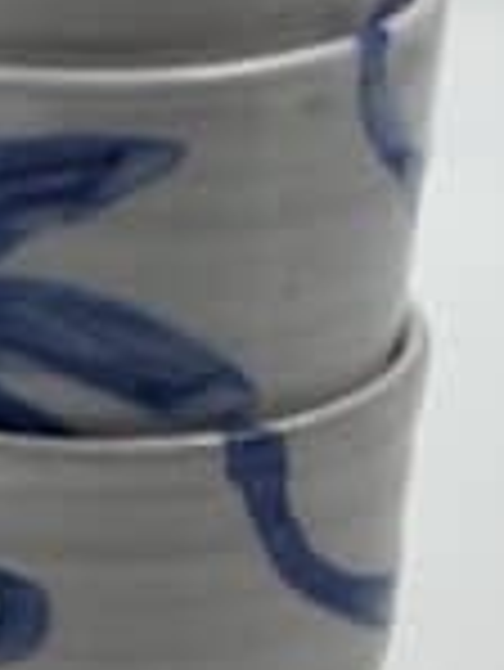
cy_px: -346
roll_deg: +0.1
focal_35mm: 258
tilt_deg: -15.0
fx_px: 5001
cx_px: -243
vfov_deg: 7.5
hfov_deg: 5.7
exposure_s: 1/623
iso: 64
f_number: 1.78
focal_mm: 6.86
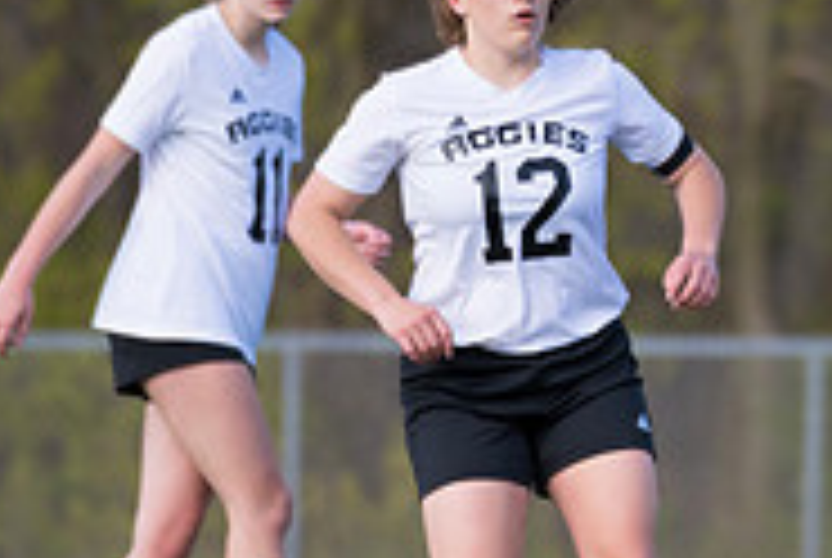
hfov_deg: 2.1
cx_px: 1273
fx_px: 22477
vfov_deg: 1.4
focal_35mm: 971
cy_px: 371
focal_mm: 310
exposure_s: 1/1600
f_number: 5.6
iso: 800
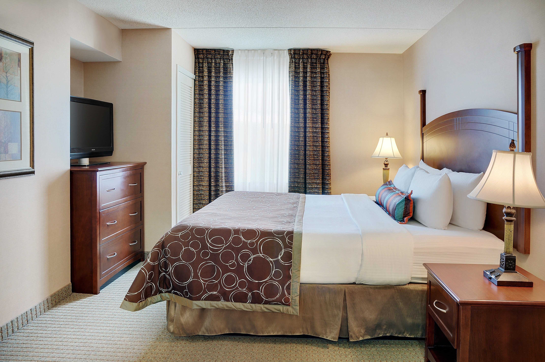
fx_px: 363
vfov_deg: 53.0
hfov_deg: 73.8
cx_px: 272
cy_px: 181
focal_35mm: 24
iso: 200
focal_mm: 16
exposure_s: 1/2
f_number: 8
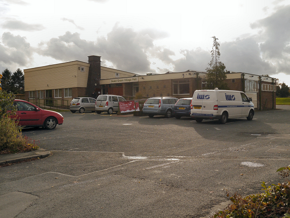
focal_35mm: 36
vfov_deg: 39.7
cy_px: 109
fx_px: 302
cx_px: 145
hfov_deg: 51.3
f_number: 7.1
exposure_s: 1/800
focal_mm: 18
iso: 400
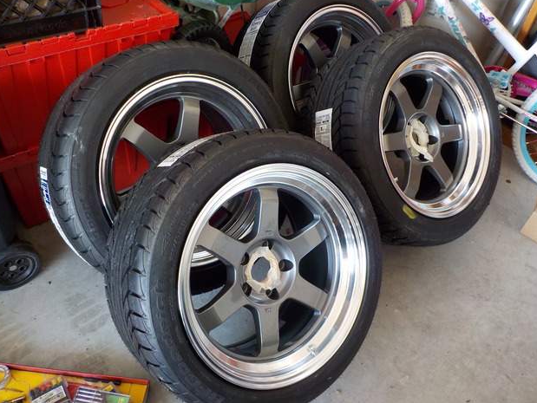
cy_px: 197
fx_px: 481
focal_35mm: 31
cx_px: 268
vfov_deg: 45.5
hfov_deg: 58.3
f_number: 3.3
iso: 250
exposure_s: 1/30
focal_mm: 4.1
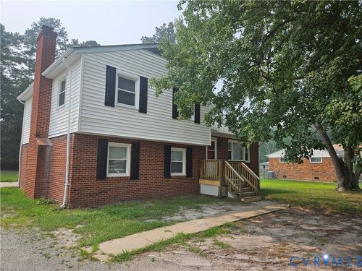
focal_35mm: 23
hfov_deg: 73.9
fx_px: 241
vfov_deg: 58.9
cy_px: 136
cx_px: 181
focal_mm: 5.4
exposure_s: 1/1623
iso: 25
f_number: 1.8
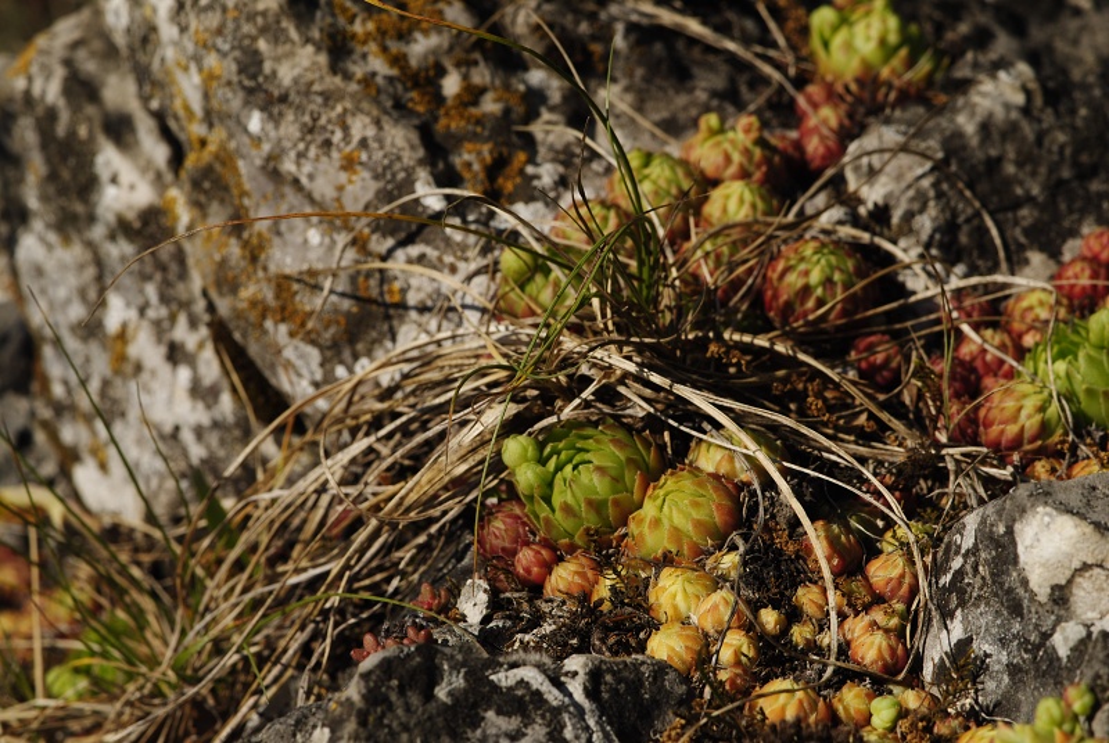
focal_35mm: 128
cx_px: 554
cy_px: 372
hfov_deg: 16.0
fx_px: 3933
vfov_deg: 10.8
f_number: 10
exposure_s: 1/320
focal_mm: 85
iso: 100
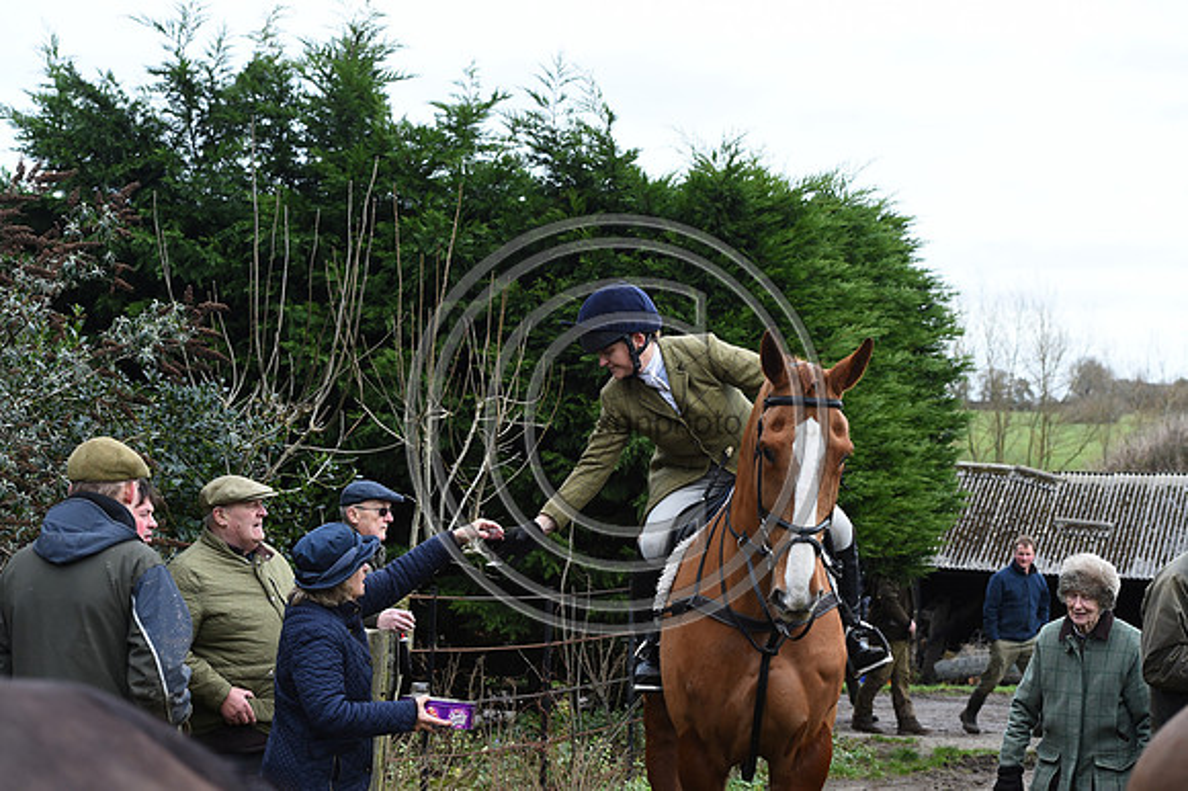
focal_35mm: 70
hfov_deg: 28.9
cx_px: 594
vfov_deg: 19.4
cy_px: 396
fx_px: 2309
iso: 1000
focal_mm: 70
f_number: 5.6
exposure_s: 1/500
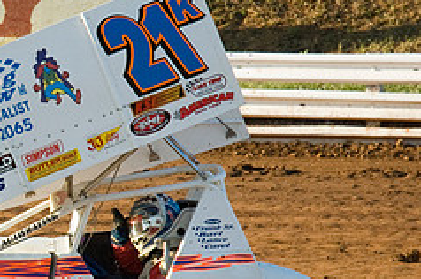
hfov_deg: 8.0
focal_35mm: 256
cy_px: 187
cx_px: 2
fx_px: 2990
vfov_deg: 5.4
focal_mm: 70
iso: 200
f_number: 4.5
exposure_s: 1/1600
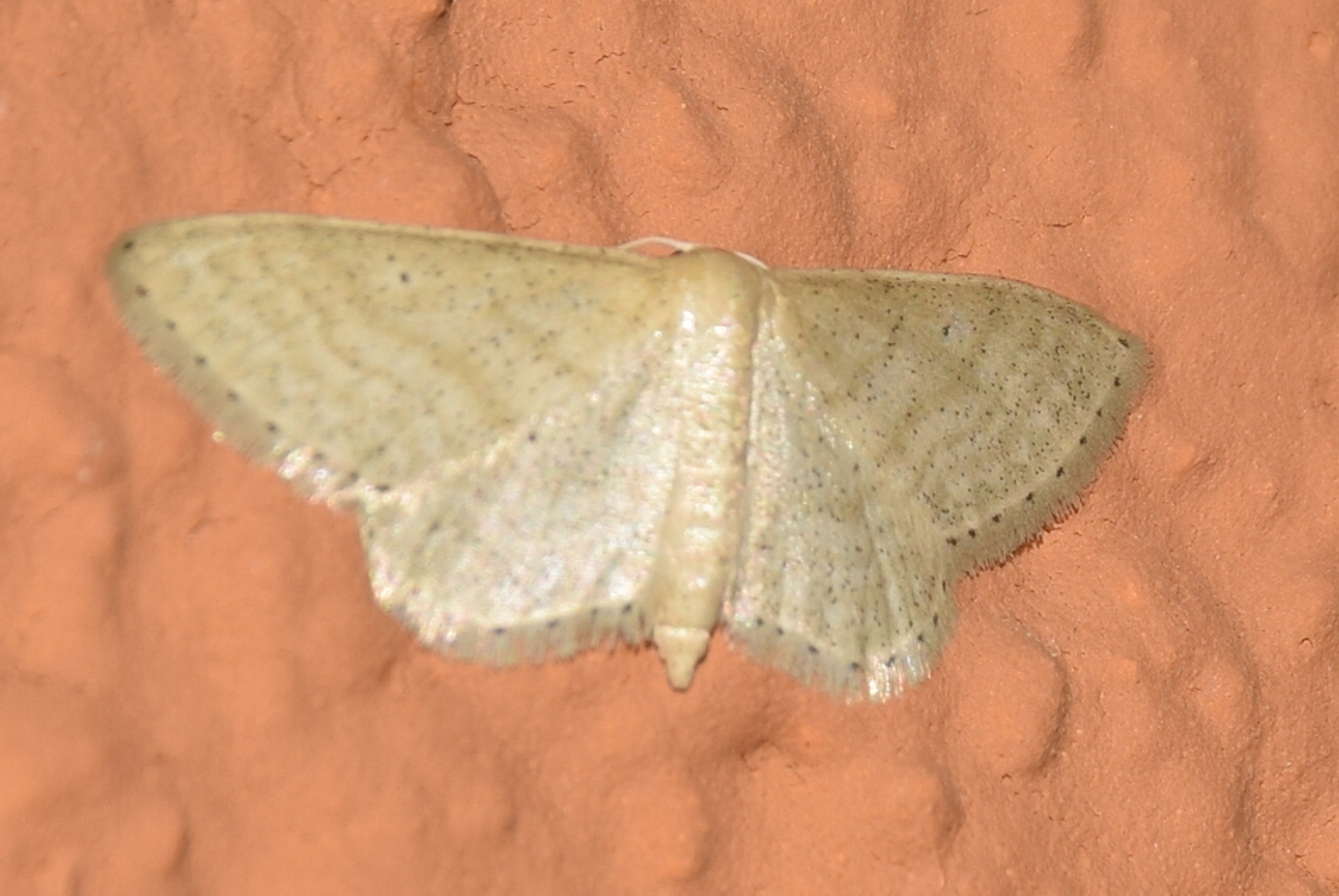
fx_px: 7818
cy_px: 448
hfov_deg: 9.8
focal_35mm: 210
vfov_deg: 6.6
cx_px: 670
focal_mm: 140
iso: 100
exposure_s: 1/160
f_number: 13
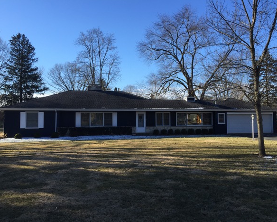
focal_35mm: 31
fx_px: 254
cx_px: 150
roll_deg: +0.2
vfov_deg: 47.2
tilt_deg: -0.1
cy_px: 111
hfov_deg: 57.1
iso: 32
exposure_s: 1/1014
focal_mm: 4.15
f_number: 2.2
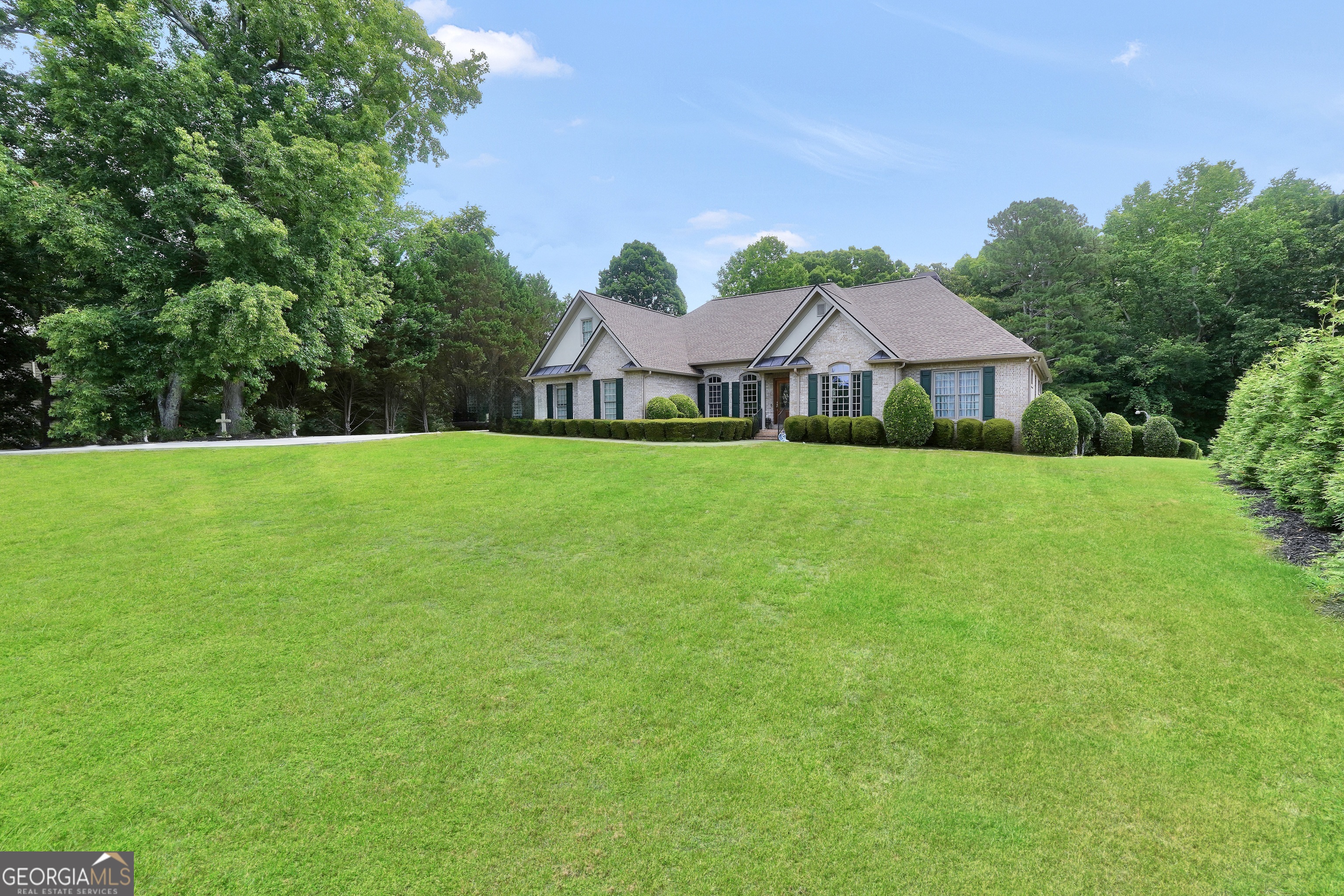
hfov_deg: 100.4
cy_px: 448
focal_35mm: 15
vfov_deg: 77.3
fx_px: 560
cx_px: 672
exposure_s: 1/125
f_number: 8
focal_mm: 10
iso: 100
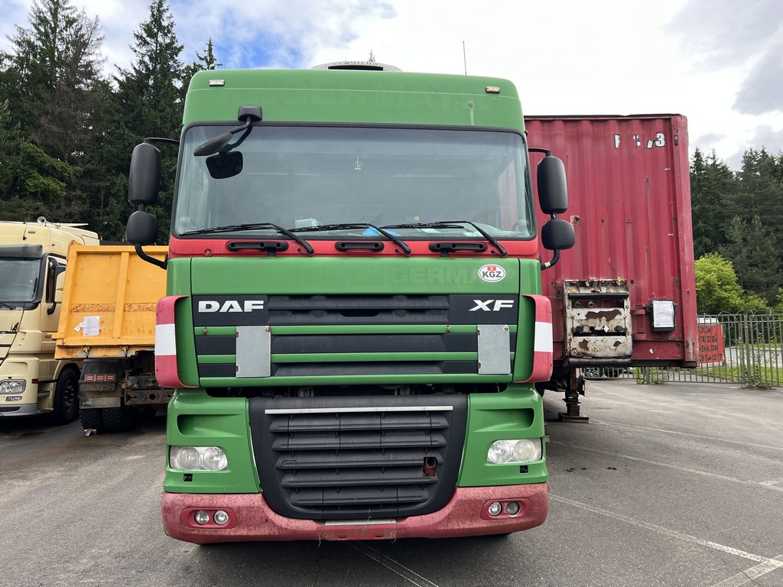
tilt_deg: +5.9
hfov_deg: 67.3
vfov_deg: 53.1
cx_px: 392
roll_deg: +1.1
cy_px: 294
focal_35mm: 26
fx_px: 588
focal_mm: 5.7
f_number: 1.5
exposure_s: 1/539
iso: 50
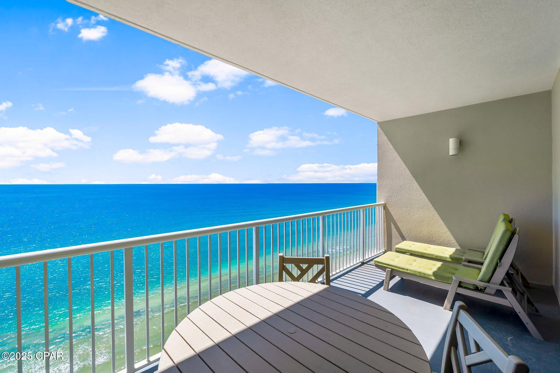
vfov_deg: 77.3
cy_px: 186
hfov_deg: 100.4
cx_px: 280
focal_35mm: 15
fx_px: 233
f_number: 9
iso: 100
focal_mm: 10
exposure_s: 1/125
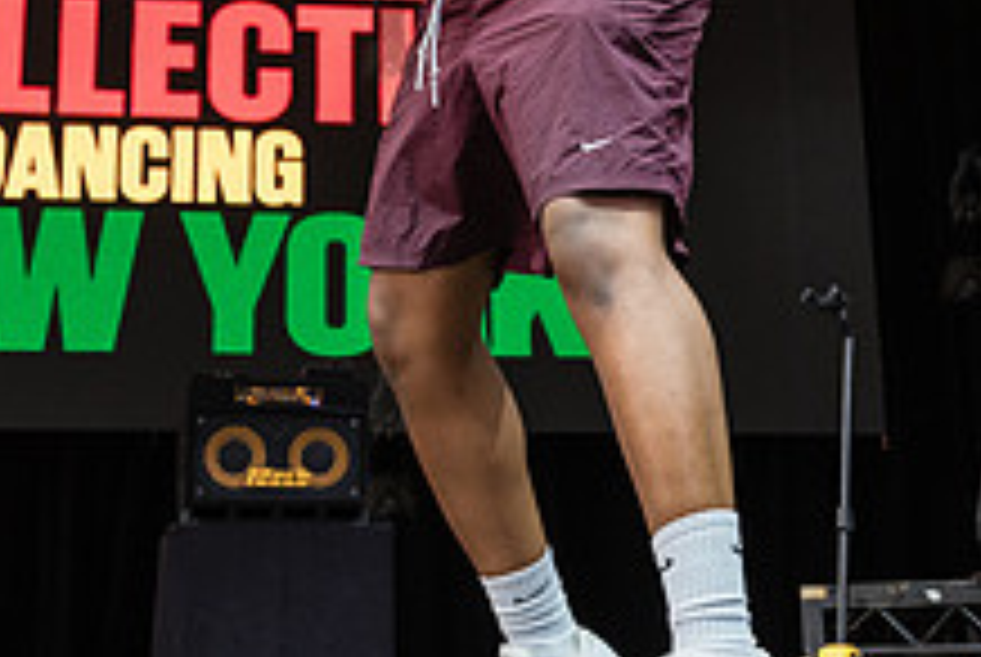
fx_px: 2156
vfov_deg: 16.9
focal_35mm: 79
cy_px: -3
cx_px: 462
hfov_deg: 25.6
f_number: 4
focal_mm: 27
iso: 1000
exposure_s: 1/320
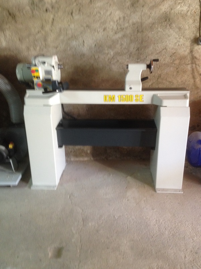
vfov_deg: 52.6
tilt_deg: -20.1
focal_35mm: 35
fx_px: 271
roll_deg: +0.2
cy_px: 134
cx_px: 100
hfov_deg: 40.7
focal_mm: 4.28
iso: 160
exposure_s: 1/20
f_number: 2.4
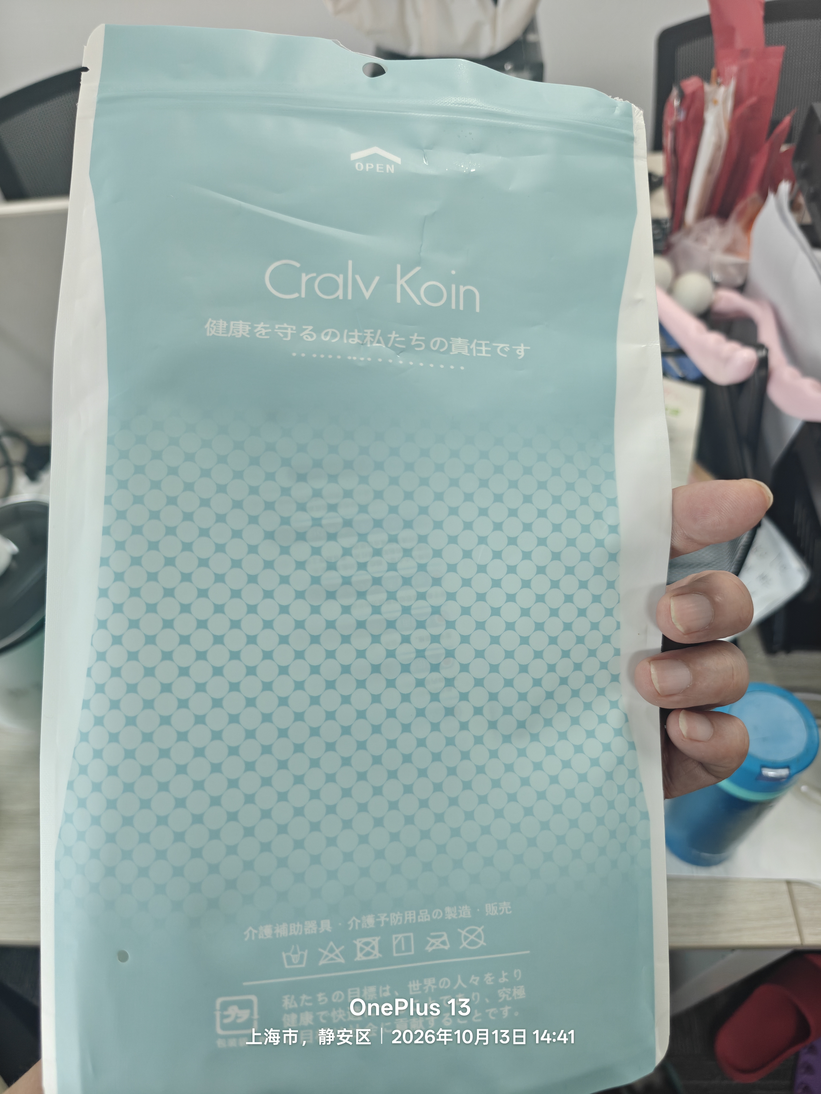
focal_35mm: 23
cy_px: 547
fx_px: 727
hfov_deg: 58.9
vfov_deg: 73.9
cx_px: 410
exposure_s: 1/149
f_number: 1.6
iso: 250
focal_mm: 6.06
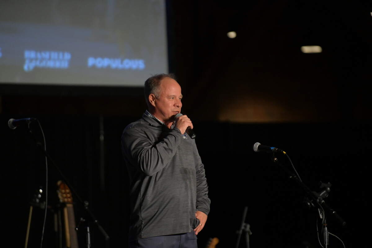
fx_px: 2067
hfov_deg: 10.3
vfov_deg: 6.9
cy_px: 124
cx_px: 186
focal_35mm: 200
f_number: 2.8
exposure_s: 1/400
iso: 4000
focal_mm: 200
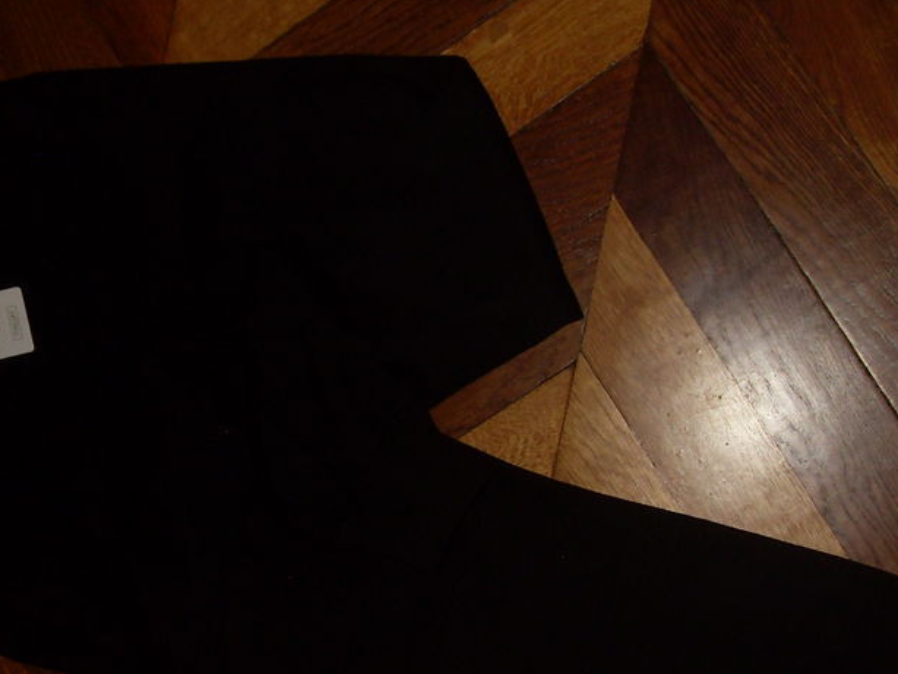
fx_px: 1479
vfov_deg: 25.5
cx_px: 411
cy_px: 456
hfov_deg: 33.8
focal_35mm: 57
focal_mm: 6.3
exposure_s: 1/45
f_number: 2.8
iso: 100
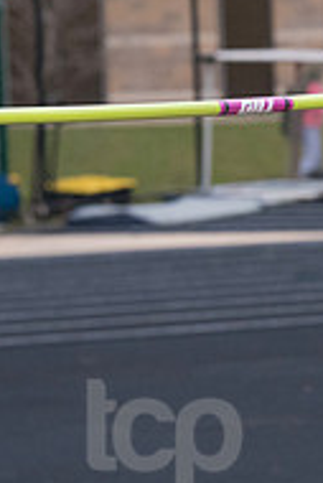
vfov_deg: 5.2
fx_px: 5333
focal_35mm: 397
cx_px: 526
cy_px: 113
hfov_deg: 3.5
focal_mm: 130
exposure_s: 1/2000
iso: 2000
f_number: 5
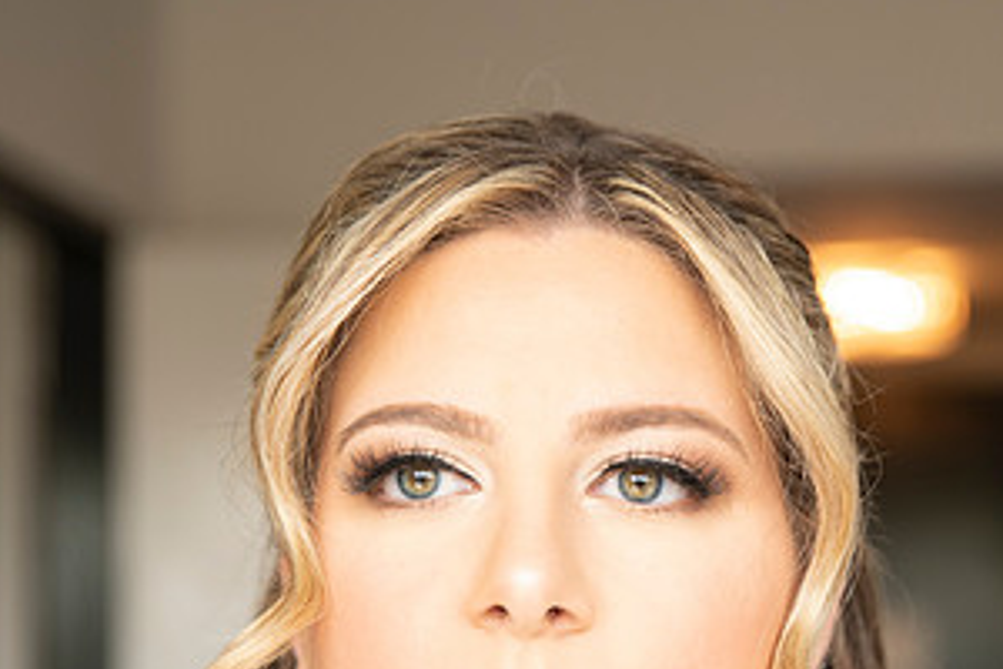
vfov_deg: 11.7
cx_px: 625
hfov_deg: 17.6
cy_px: 579
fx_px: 3232
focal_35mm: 116
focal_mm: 60
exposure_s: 1/160
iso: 400
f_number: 2.8
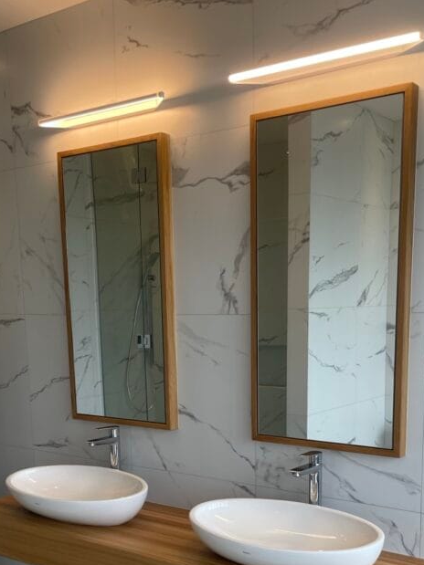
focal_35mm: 43
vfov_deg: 42.2
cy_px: 437
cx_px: 229
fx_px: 702
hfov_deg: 33.6
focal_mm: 4.2
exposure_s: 1/121
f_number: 1.6
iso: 50
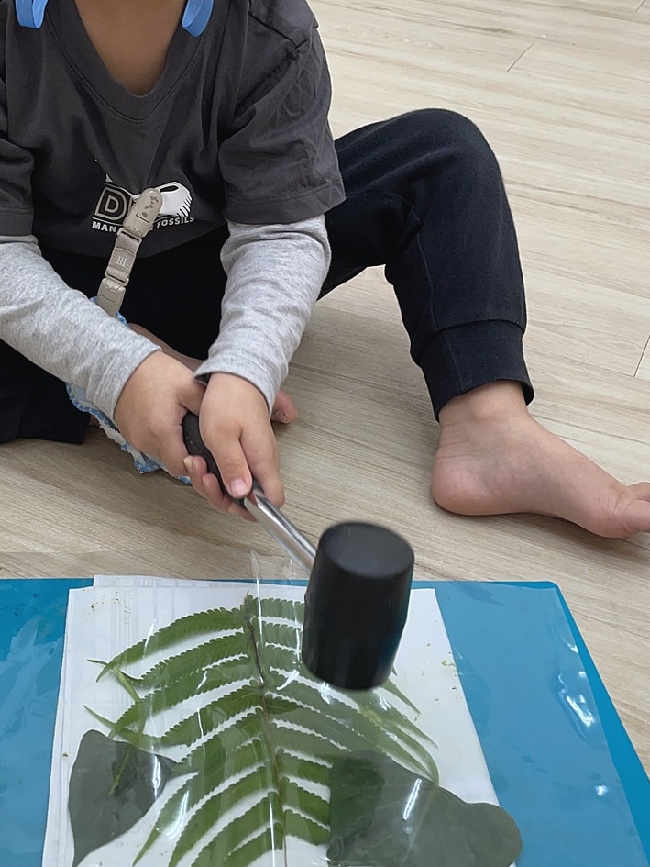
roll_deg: -2.4
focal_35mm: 44
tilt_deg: -31.6
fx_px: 1101
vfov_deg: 42.8
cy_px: 365
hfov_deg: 32.5
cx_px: 195
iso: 64
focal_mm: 4.2
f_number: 1.6
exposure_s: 1/120
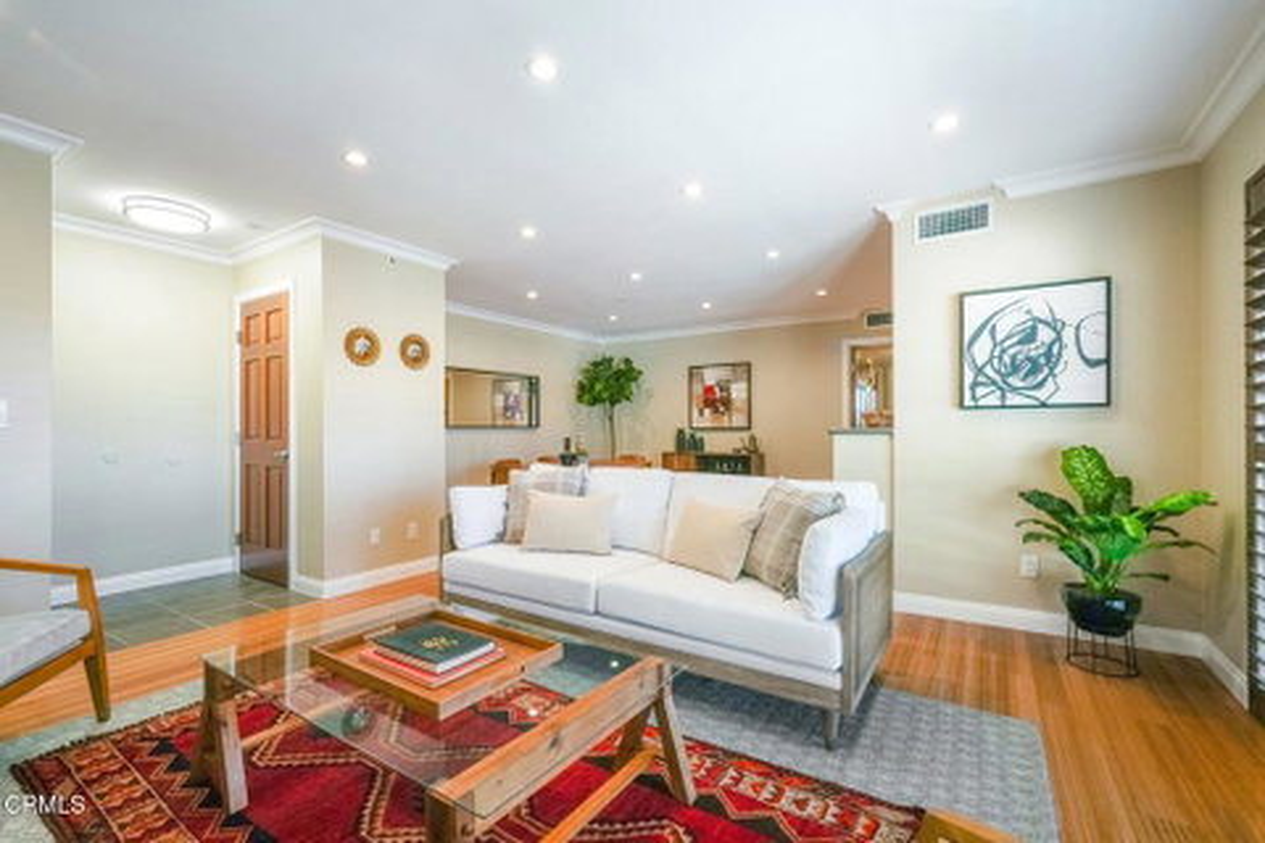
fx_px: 562
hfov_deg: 96.7
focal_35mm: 16
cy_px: 422
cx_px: 632
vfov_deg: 73.7
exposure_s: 1/3.33
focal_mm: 16
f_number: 8
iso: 400
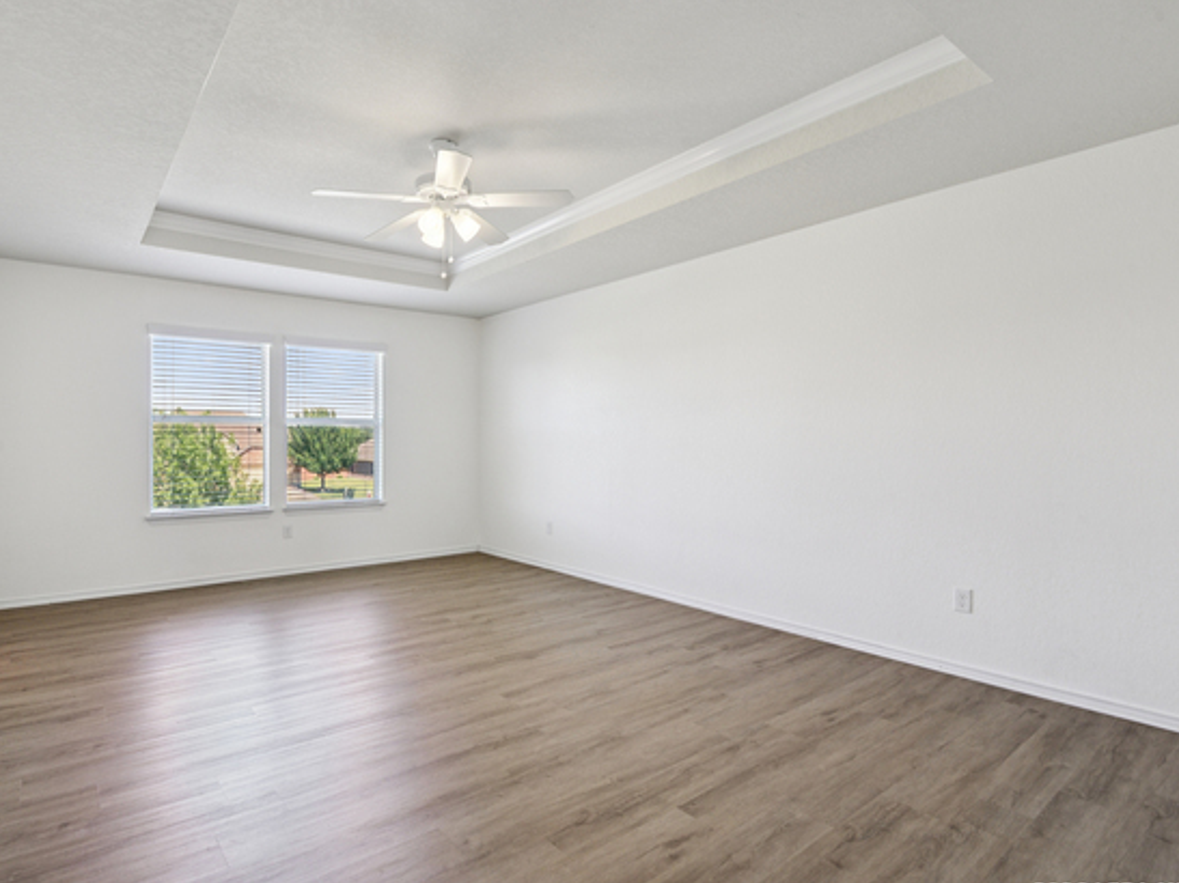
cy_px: 443
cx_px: 515
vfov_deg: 71.6
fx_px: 613
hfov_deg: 87.3
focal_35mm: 18
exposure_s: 1/20
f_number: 8
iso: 400
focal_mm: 16
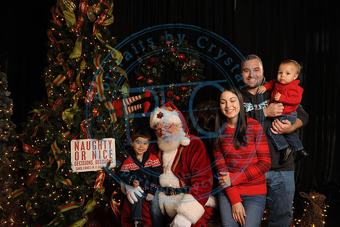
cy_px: 114
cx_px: 170
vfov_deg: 53.1
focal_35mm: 24
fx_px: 227
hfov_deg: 73.8
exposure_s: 1/125
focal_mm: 24
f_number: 5.6
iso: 1000
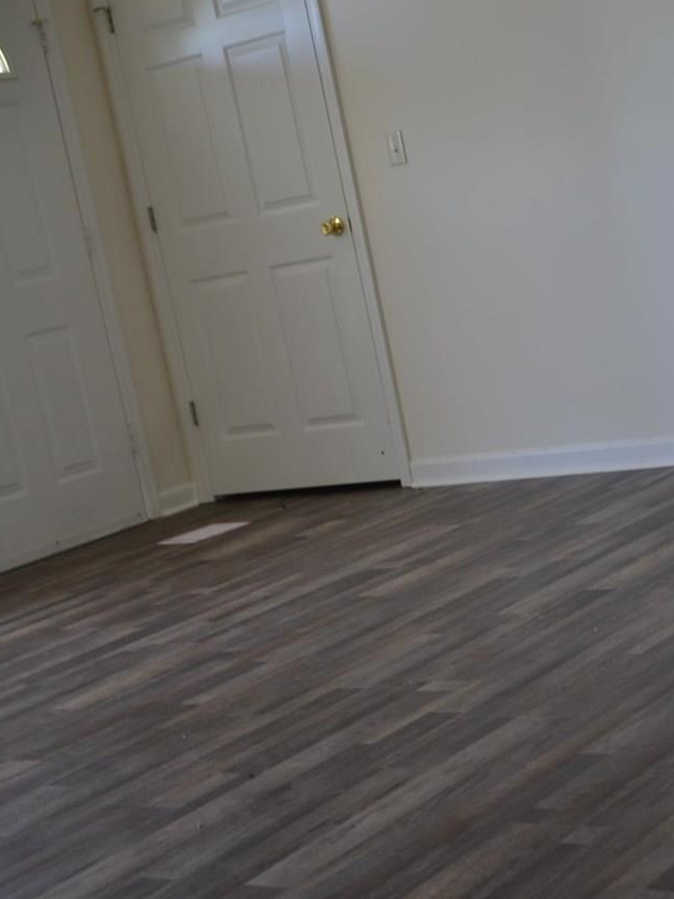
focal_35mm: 70
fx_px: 1817
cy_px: 450
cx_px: 506
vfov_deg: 27.8
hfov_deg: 20.8
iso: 400
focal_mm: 32
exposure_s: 1/40
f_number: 4.8
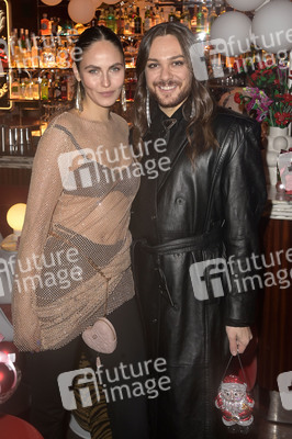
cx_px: 146
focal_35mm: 38
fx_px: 463
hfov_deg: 35.0
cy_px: 220
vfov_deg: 50.7
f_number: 5.6
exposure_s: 1/50
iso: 1250
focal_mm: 38
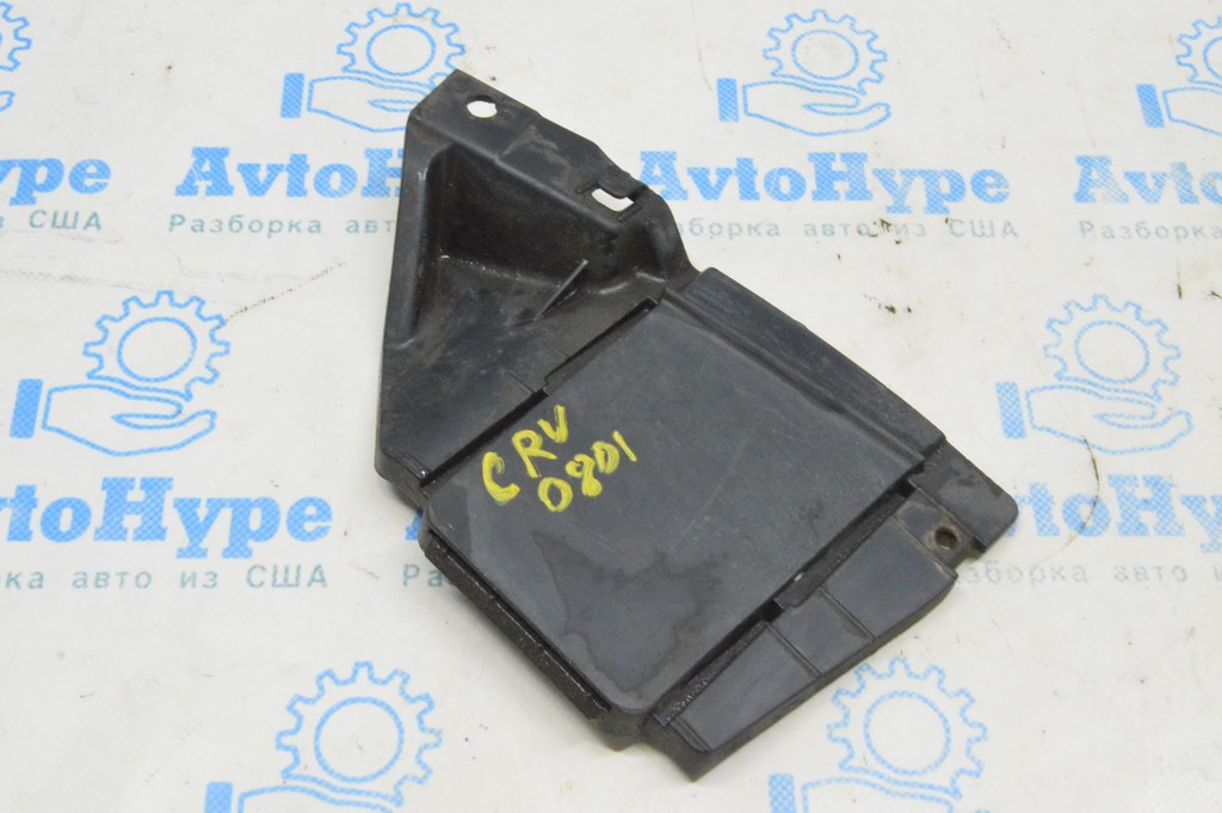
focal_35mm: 46
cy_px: 406
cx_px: 611
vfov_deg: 28.9
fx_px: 1577
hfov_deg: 42.4
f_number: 20
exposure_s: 1/15
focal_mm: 31
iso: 6400
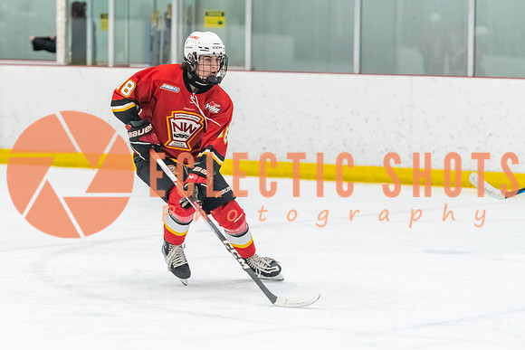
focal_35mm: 199
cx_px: 202
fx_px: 2906
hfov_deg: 10.3
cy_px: 183
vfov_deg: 6.9
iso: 3200
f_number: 2.8
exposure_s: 1/800
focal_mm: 150
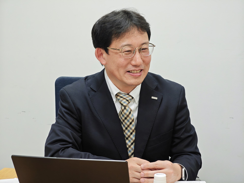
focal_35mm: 75
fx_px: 529
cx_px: 122
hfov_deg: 26.0
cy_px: 92
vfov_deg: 19.6
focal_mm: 12.28
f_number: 1.8
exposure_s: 1/100
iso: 160
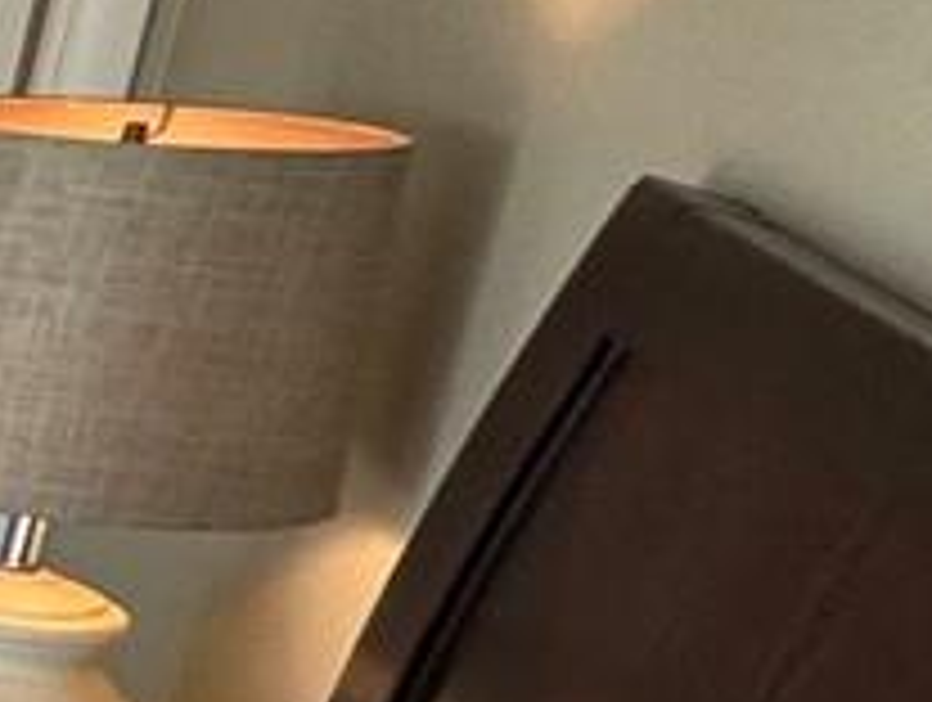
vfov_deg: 13.4
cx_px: -2022
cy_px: 796
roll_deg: -0.2
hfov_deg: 10.6
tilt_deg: -21.1
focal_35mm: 108
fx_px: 2913
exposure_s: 1/120
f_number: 2.2
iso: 80
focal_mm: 2.22
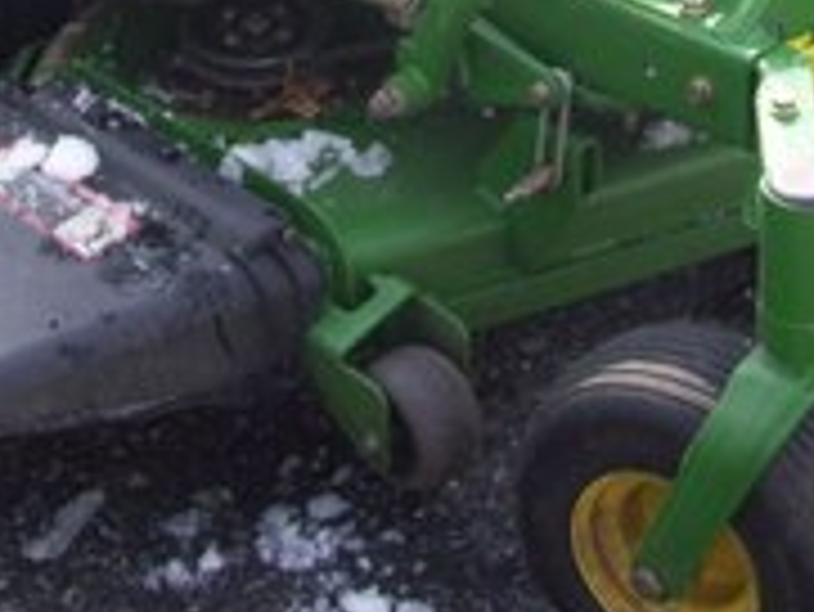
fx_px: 2400
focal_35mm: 102
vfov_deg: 13.8
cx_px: 643
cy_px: -256
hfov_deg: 19.1
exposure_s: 1/320
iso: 80
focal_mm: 5.7
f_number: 2.9
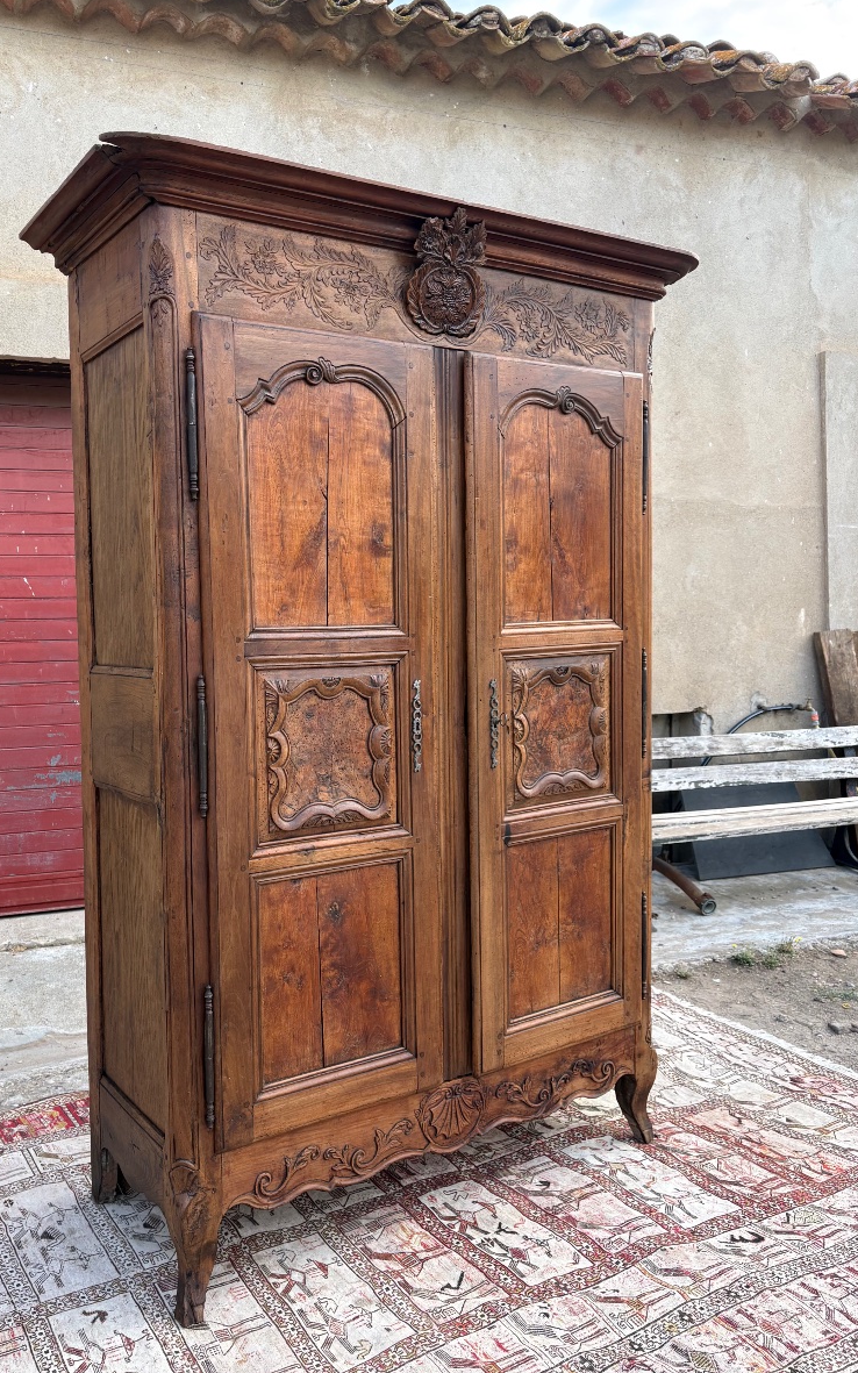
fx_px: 1048
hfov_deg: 44.4
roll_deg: +1.1
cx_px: 360
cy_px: 681
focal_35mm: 28
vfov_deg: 66.5
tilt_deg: -0.2
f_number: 1.6
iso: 32
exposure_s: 1/165
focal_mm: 5.96
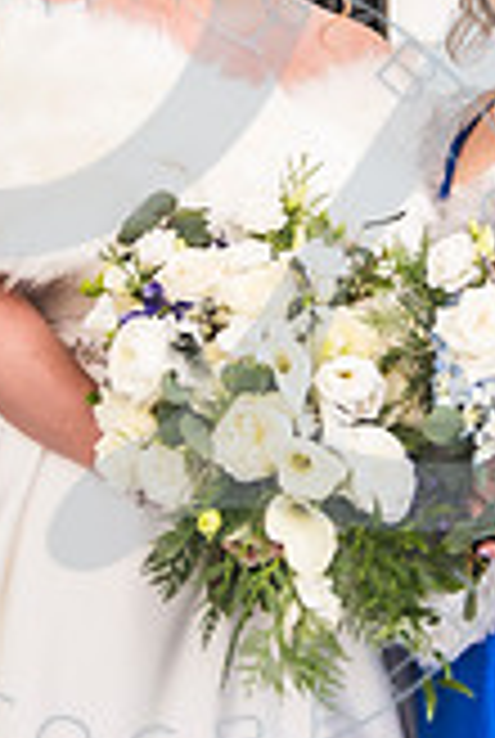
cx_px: 356
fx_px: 2362
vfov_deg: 17.4
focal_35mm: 115
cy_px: 22
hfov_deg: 11.9
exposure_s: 1/250
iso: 100
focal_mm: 42
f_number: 2.8
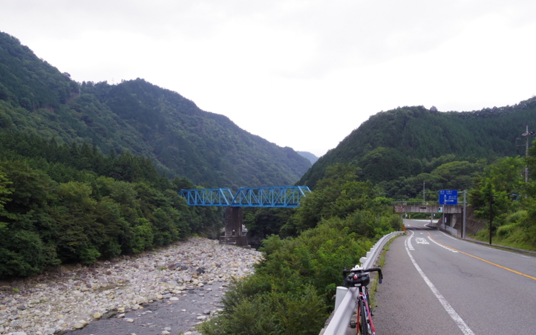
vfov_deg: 45.9
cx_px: 256
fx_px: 394
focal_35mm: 27
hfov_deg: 68.4
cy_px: 190
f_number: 4
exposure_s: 1/125
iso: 200
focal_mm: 5
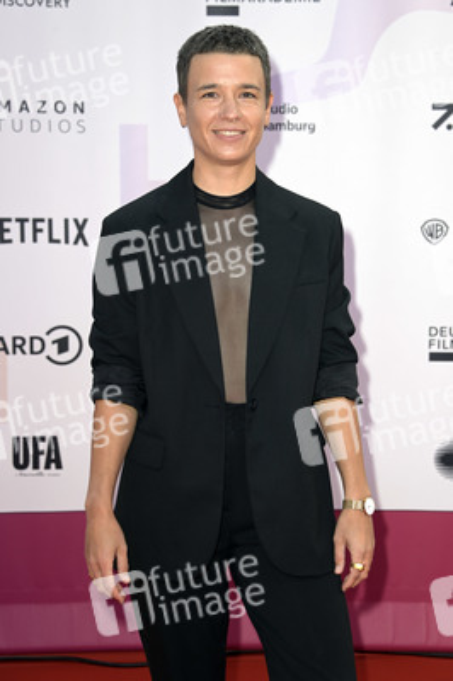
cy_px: 340
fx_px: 1607
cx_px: 226
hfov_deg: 16.0
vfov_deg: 23.9
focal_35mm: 85
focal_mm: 85
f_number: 5.6
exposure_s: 1/250
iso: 250
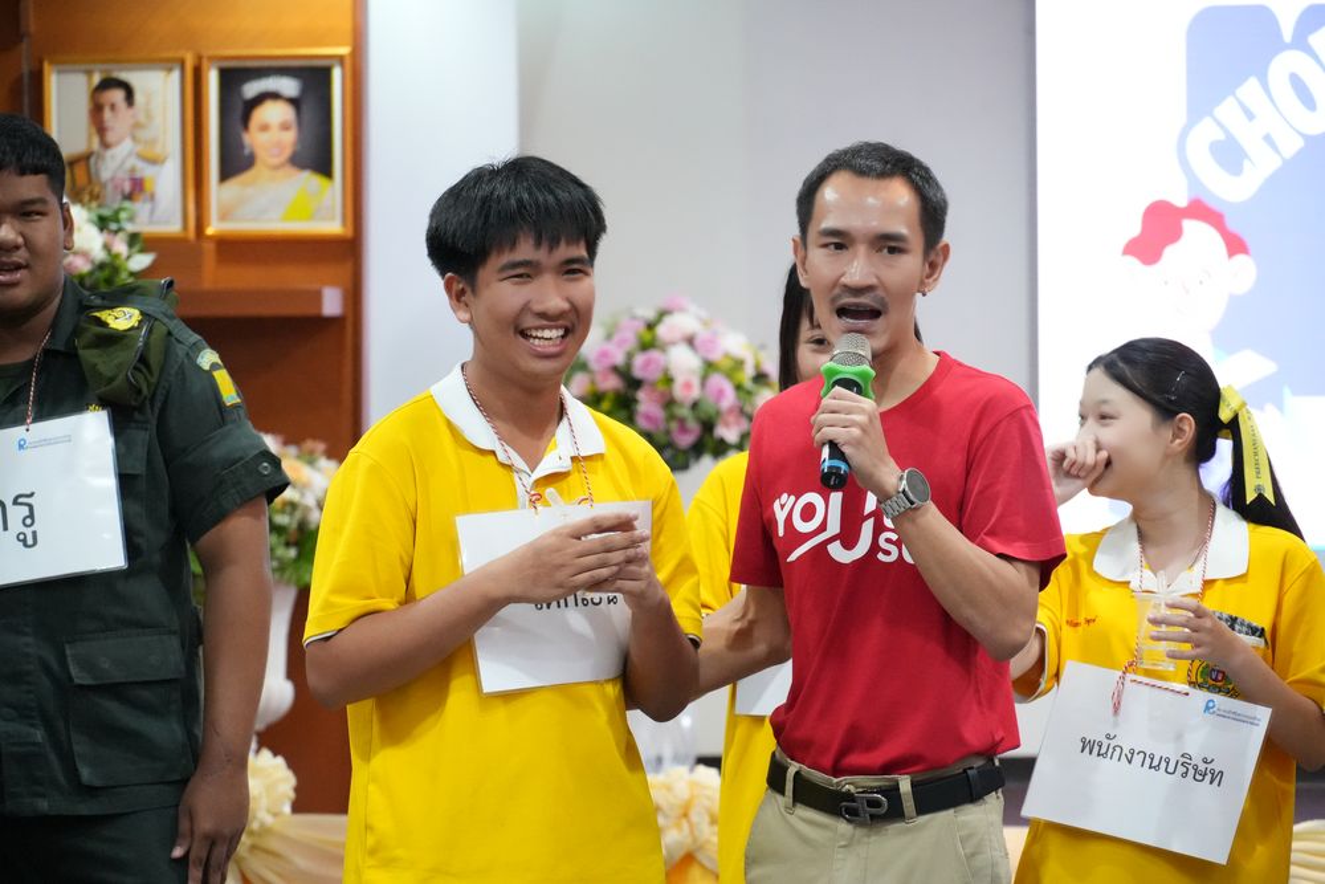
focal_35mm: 174
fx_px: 6405
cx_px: 662
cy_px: 442
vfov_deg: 7.9
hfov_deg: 11.8
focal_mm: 116
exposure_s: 1/125
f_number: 5.6
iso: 6400
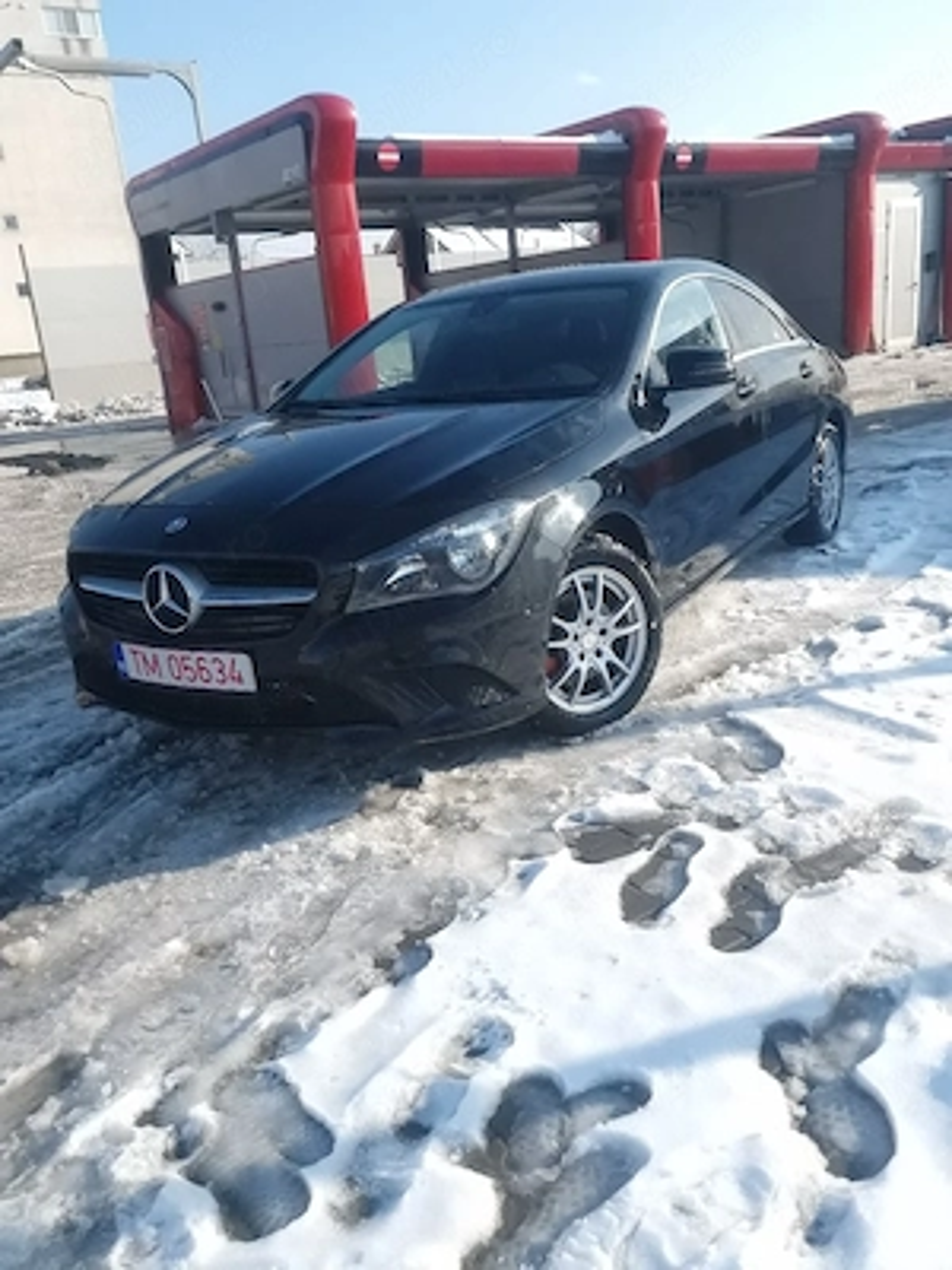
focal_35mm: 23
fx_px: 843
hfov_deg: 58.9
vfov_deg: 73.9
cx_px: 476
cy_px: 635
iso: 640
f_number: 1.8
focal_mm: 6.4
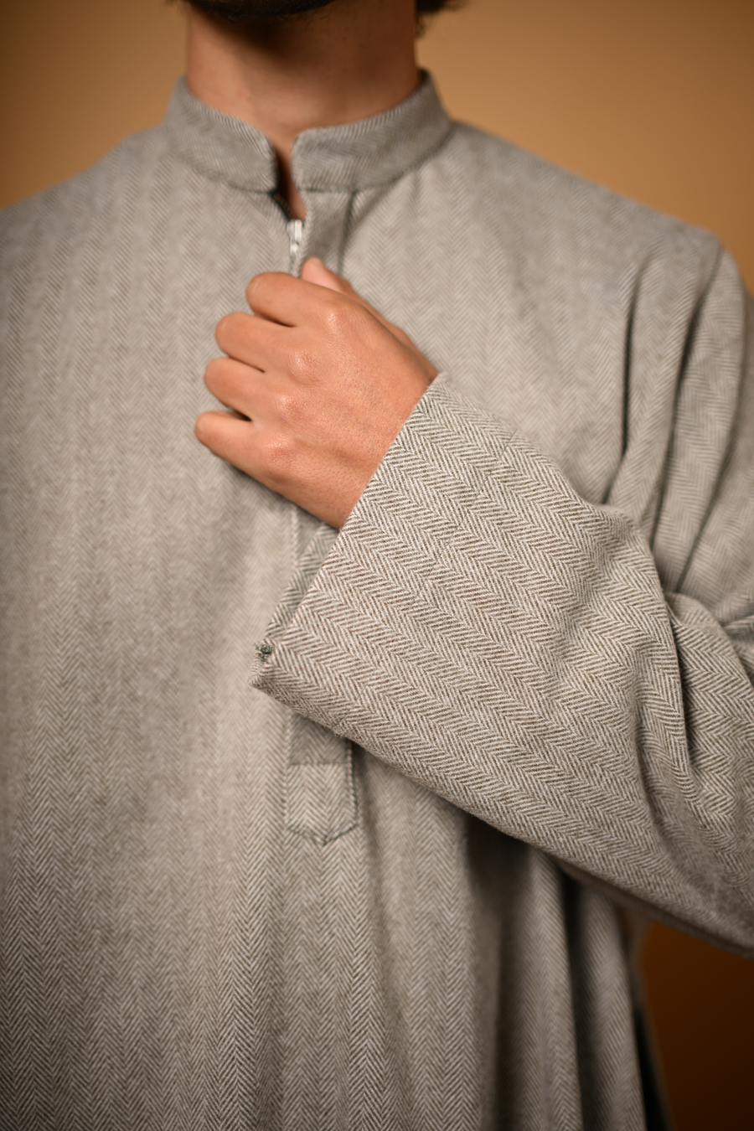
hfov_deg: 27.0
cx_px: 377
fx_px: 1571
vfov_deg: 39.6
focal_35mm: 50
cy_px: 566
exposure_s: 1/1000
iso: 64
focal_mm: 50
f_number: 1.4
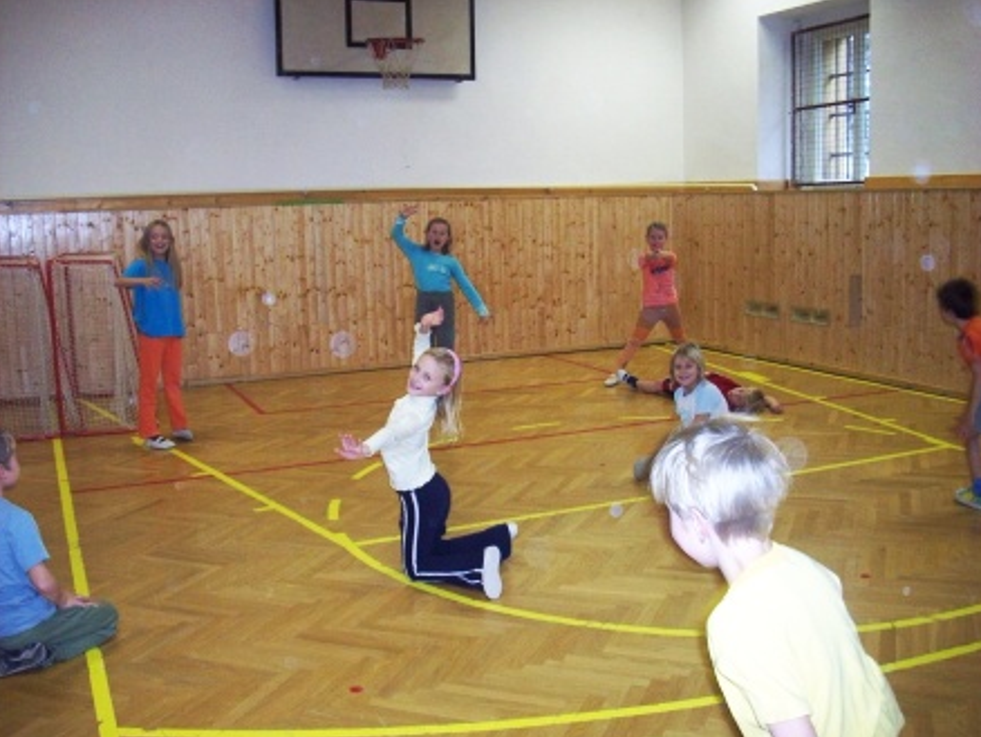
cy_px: 374
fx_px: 1077
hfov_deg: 49.0
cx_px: 488
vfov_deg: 37.8
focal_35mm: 38
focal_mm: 6.2
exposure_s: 1/45
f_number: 2.8
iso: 200
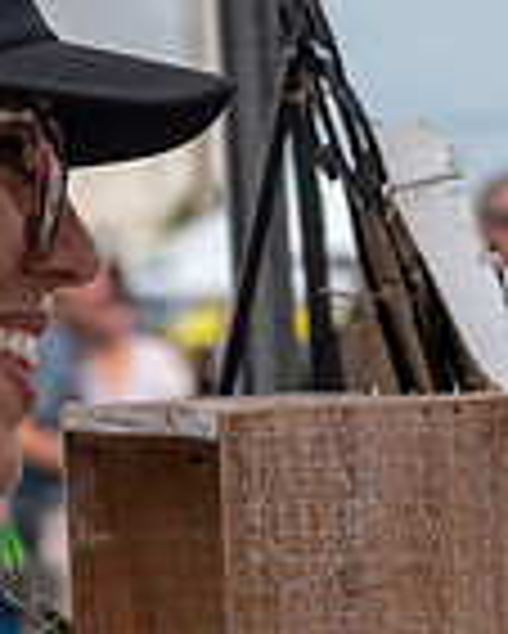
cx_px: 535
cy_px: 654
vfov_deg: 4.3
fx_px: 8486
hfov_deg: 3.4
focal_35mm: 452
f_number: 7.1
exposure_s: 1/800
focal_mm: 78
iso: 200
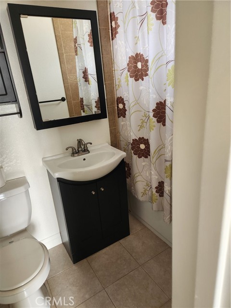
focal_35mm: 23
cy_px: 154
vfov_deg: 73.9
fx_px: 205
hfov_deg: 58.9
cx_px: 116
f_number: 1.8
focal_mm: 5.4
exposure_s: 1/120
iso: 400
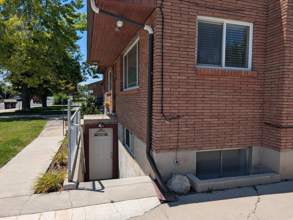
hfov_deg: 71.5
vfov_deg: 56.9
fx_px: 203
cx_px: 146
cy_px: 110
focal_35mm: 24
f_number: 1.68
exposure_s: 1/1610
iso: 22
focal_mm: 6.9
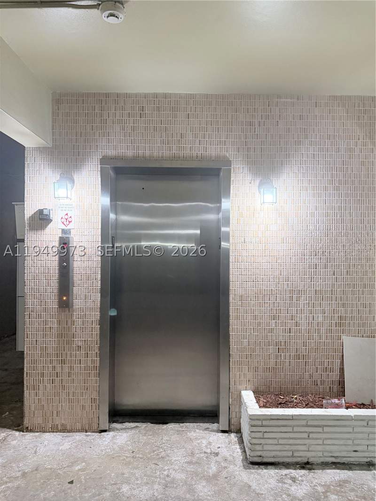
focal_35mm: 24
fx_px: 347
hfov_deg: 56.8
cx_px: 188
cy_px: 250
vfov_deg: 71.6
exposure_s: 1/60
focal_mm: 6.76
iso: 640
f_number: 1.78
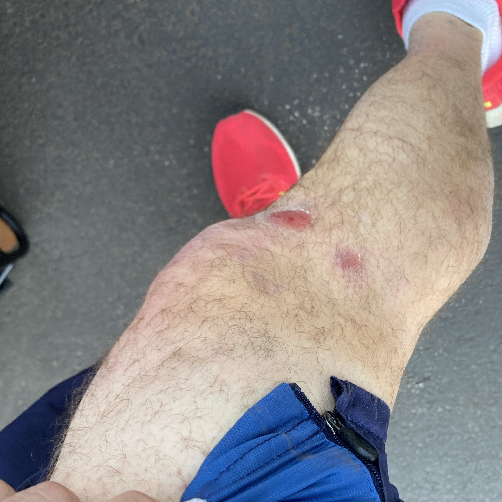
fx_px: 558
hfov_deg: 48.4
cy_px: 276
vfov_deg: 48.4
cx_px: 258
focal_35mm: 34
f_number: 1.8
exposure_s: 1/60
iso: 100
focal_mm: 3.99
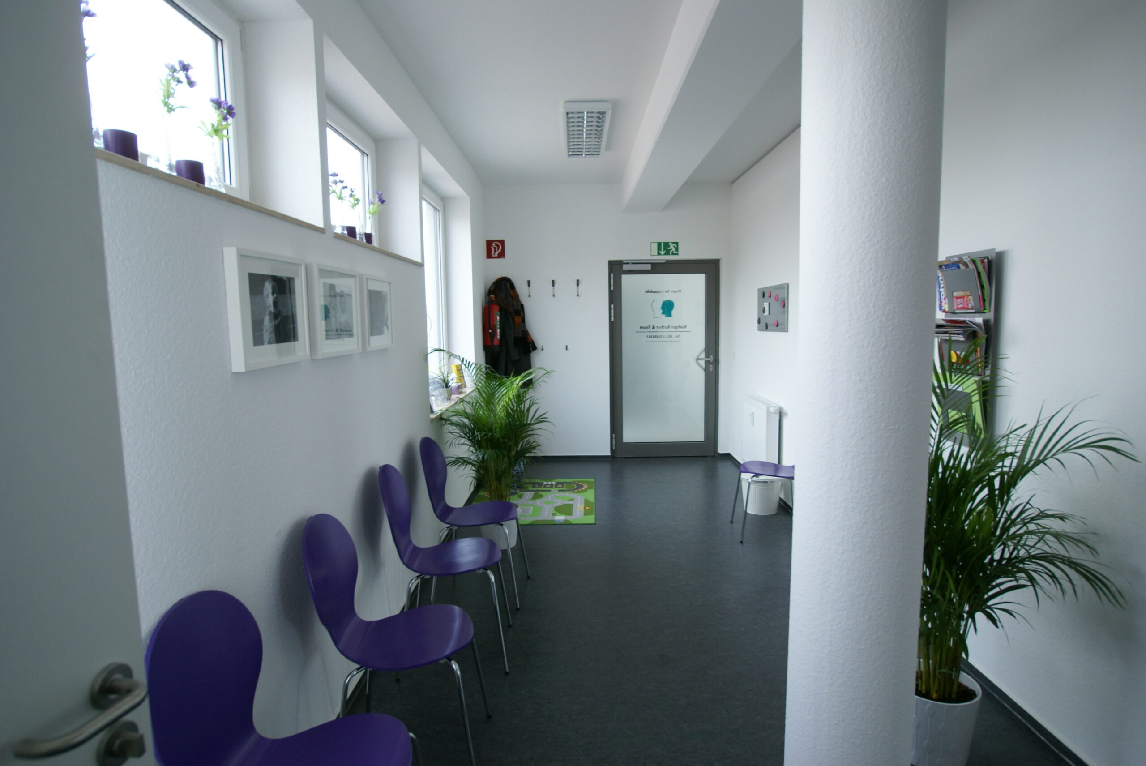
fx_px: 621
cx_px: 573
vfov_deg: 63.3
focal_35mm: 20
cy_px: 383
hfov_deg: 85.4
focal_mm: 13
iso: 200
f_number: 5
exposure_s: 1/20
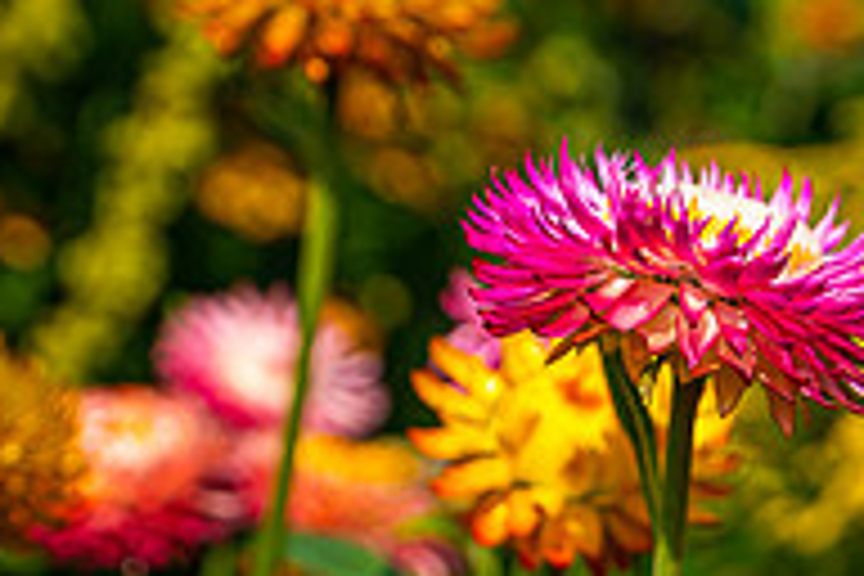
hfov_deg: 18.8
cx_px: 842
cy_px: 857
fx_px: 2544
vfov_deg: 12.3
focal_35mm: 106
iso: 100
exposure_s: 1/500
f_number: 5
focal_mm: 35
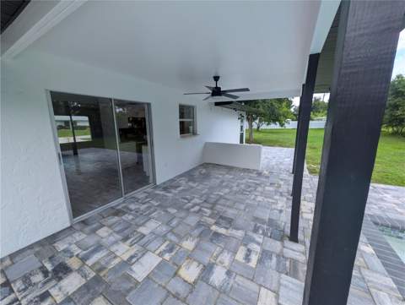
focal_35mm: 12
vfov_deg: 94.6
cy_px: 152
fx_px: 141
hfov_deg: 110.5
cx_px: 202
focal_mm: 2.02
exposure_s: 1/736
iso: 63
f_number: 1.7
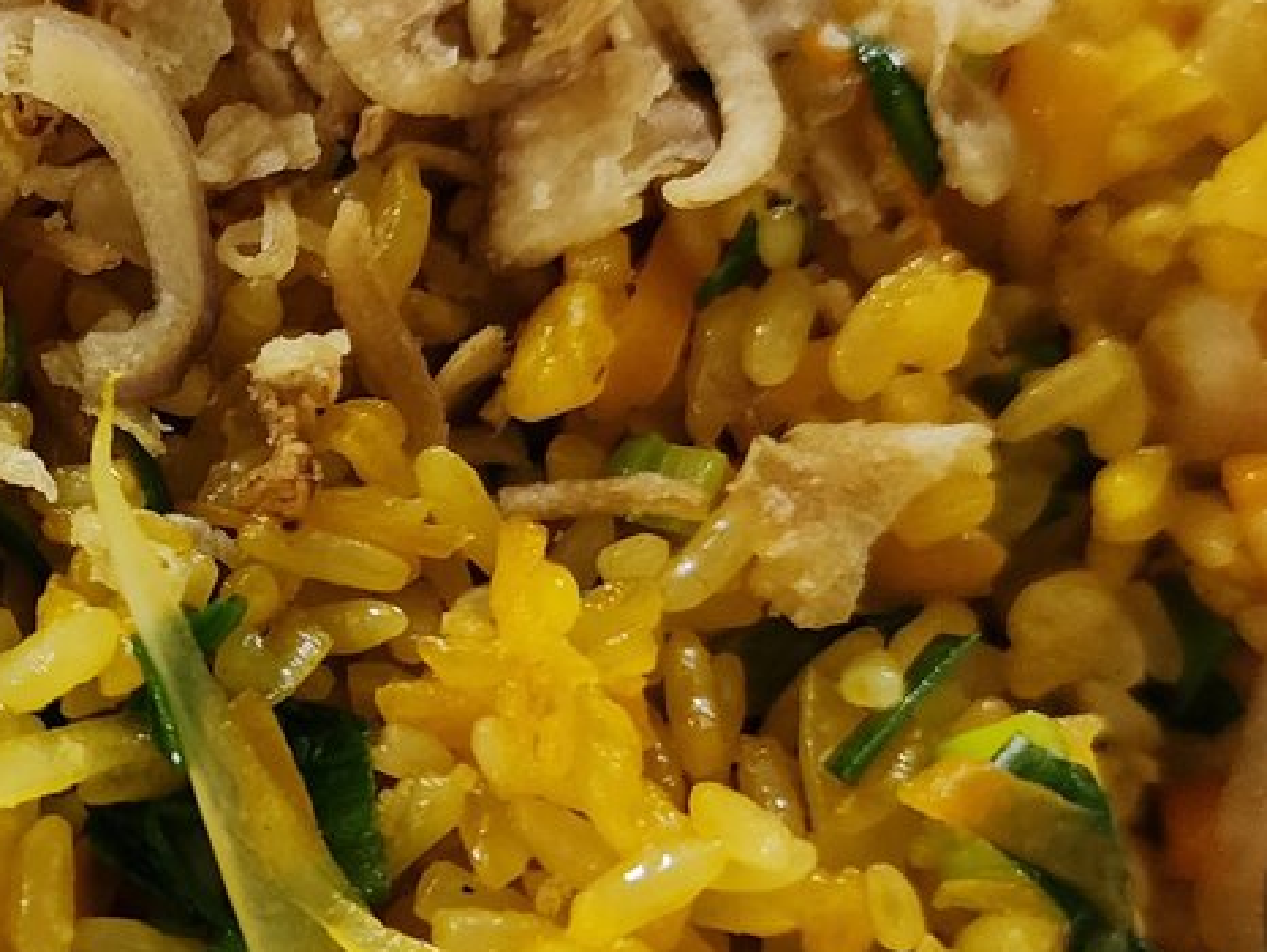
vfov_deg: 20.7
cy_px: 492
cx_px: 98
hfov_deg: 26.4
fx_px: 2600
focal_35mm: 71
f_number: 1.8
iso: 640
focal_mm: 6.4
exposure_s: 1/25
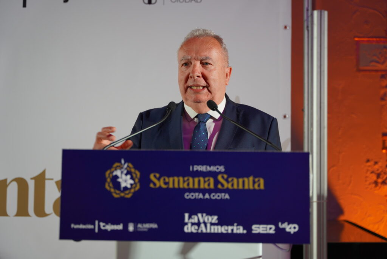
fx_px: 524
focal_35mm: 49
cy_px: 130
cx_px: 194
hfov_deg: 40.6
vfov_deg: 27.7
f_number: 2.8
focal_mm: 48.7
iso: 800
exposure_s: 1/200
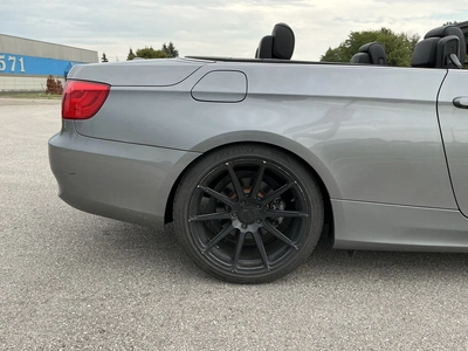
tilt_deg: -11.6
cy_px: 176
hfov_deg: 63.4
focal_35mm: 28
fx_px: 379
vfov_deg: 49.7
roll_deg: -0.2
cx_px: 234
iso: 25
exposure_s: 1/391
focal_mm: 3
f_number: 1.8
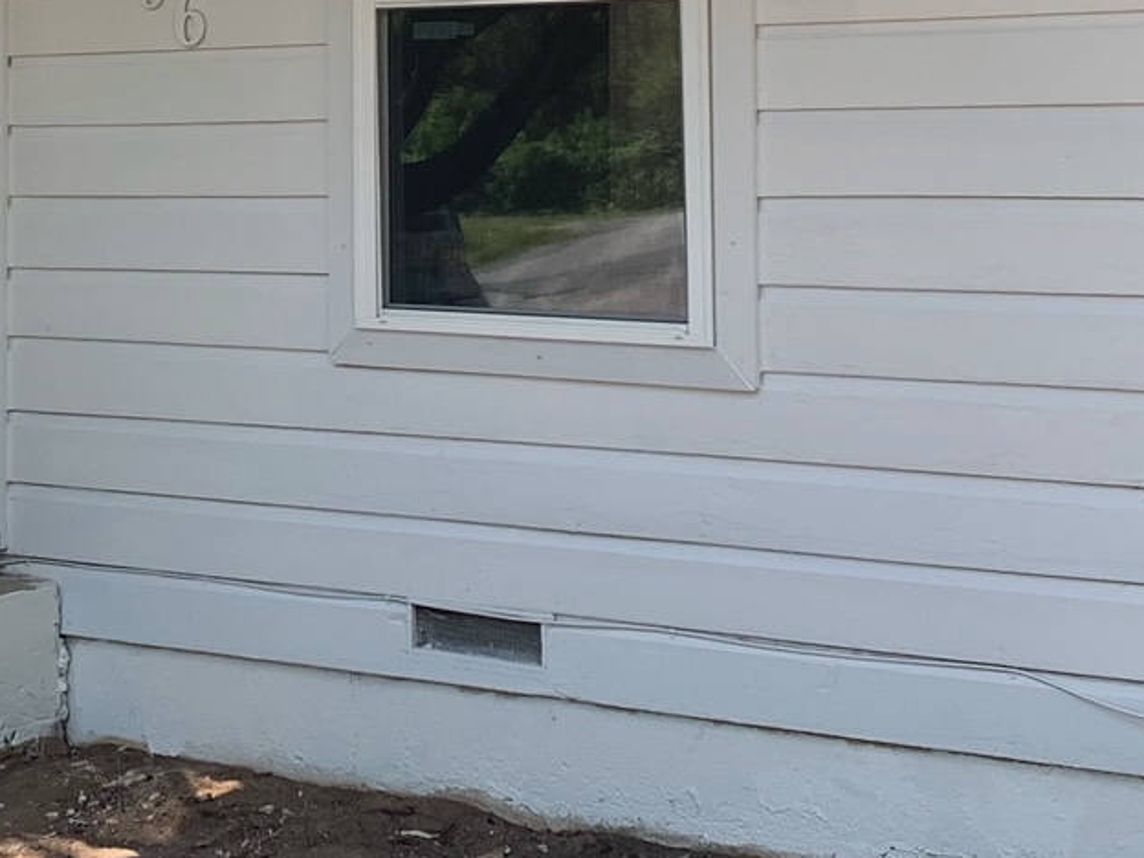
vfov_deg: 17.2
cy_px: 31
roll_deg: +0.6
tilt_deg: +2.4
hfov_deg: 23.1
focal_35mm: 84
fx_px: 2776
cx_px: 288
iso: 25
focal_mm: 4.25
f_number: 1.8
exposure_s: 1/465
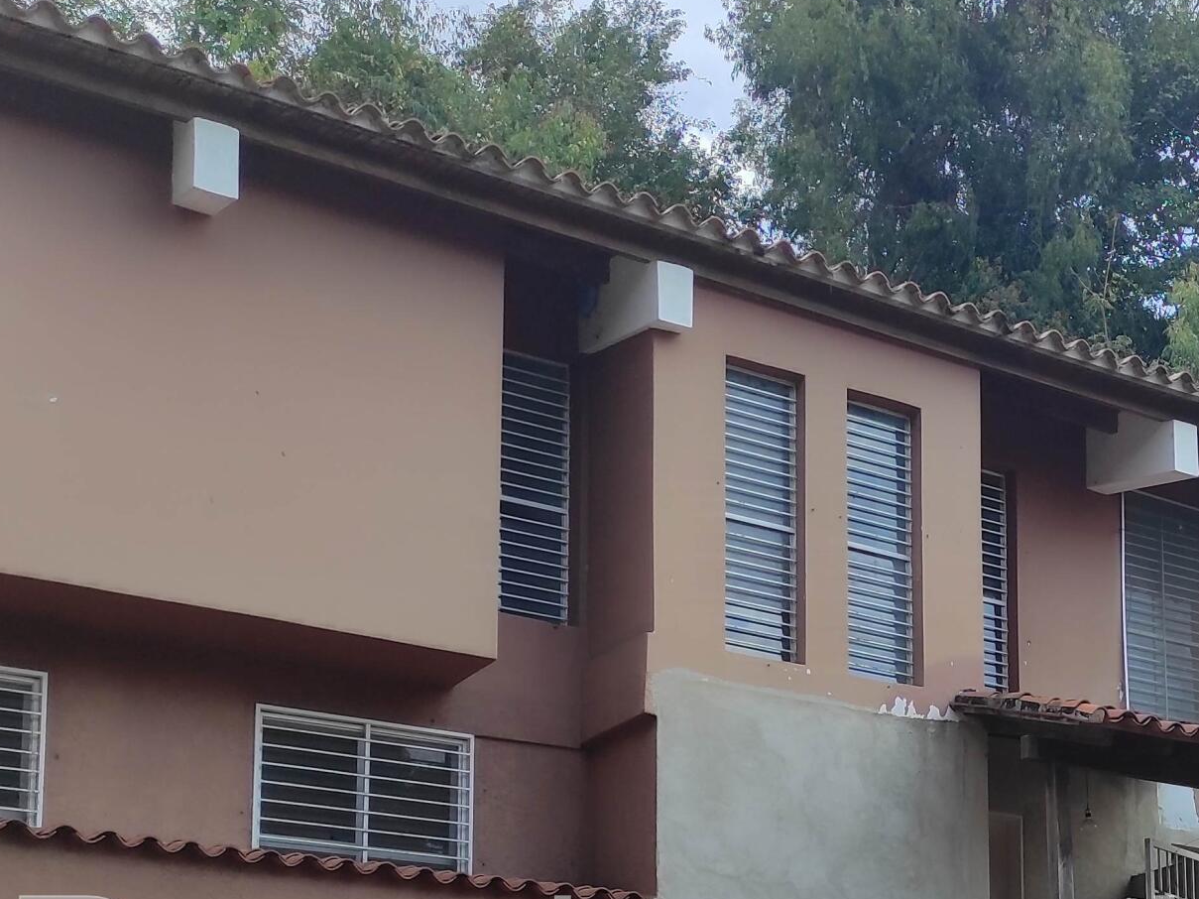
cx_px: 1059
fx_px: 2147
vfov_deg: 22.4
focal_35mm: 62
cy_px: 971
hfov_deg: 30.0
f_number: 1.89
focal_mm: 5.43
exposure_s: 1/2006
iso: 100
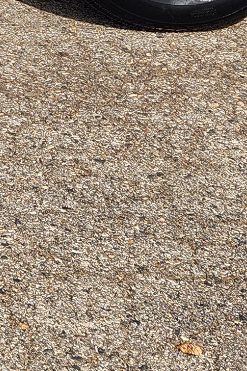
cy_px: -286
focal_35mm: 136
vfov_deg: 13.6
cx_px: -402
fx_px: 1400
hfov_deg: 8.8
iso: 20
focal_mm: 5.4
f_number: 1.8
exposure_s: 1/1789
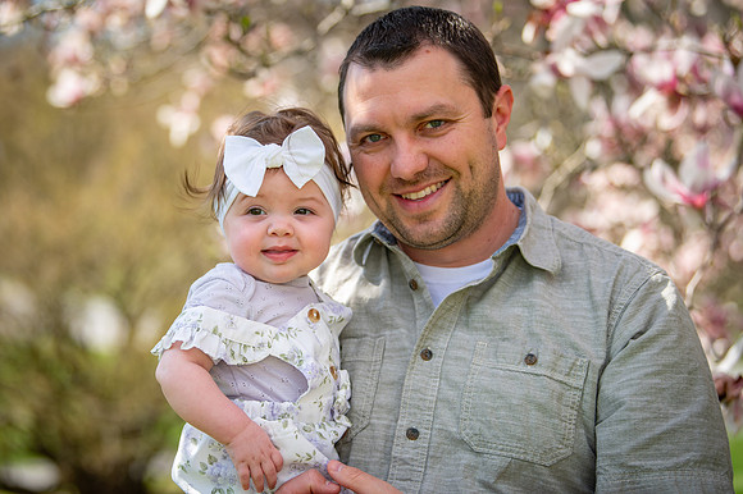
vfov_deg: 15.2
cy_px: 217
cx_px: 327
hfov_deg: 22.7
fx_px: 1848
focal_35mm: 90
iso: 320
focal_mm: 80
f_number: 2.8
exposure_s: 1/2500
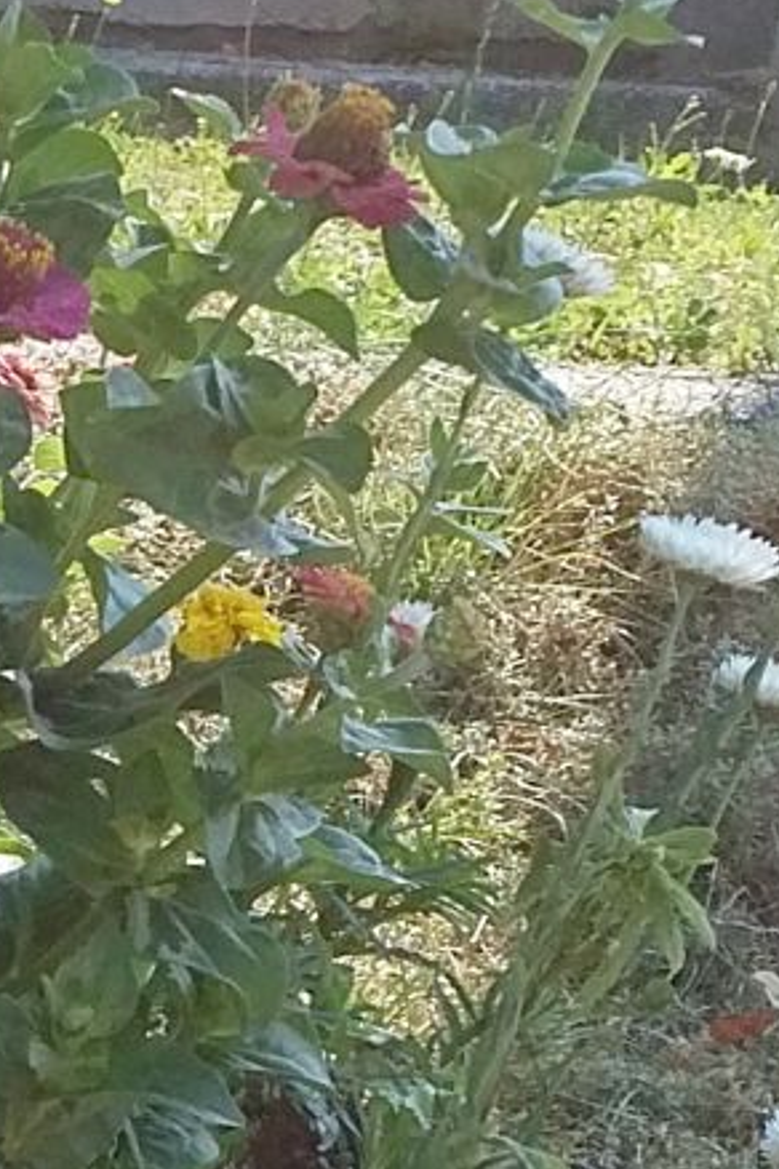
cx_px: -756
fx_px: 4803
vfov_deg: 13.5
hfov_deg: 8.8
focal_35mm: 148
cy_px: 1441
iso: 50
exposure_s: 1/772
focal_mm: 4.75
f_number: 2.2
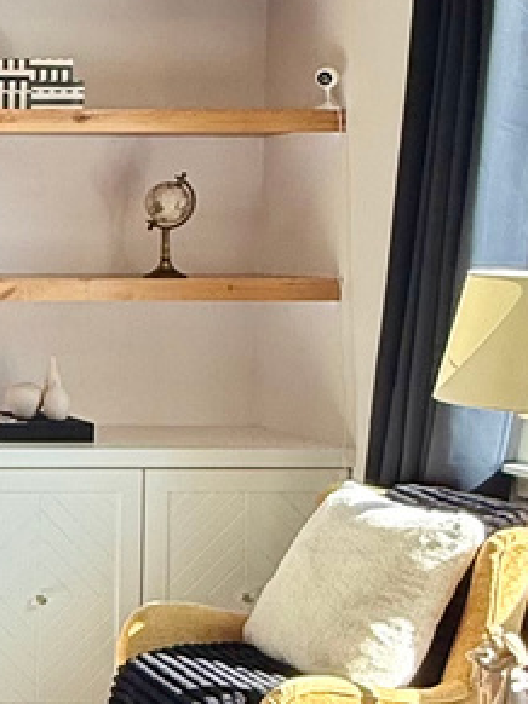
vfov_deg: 26.3
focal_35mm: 74
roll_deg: -0.4
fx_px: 1506
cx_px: -492
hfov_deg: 16.0
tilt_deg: -1.9
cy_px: 298
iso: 64
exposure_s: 1/183
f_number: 2.2
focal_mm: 2.22
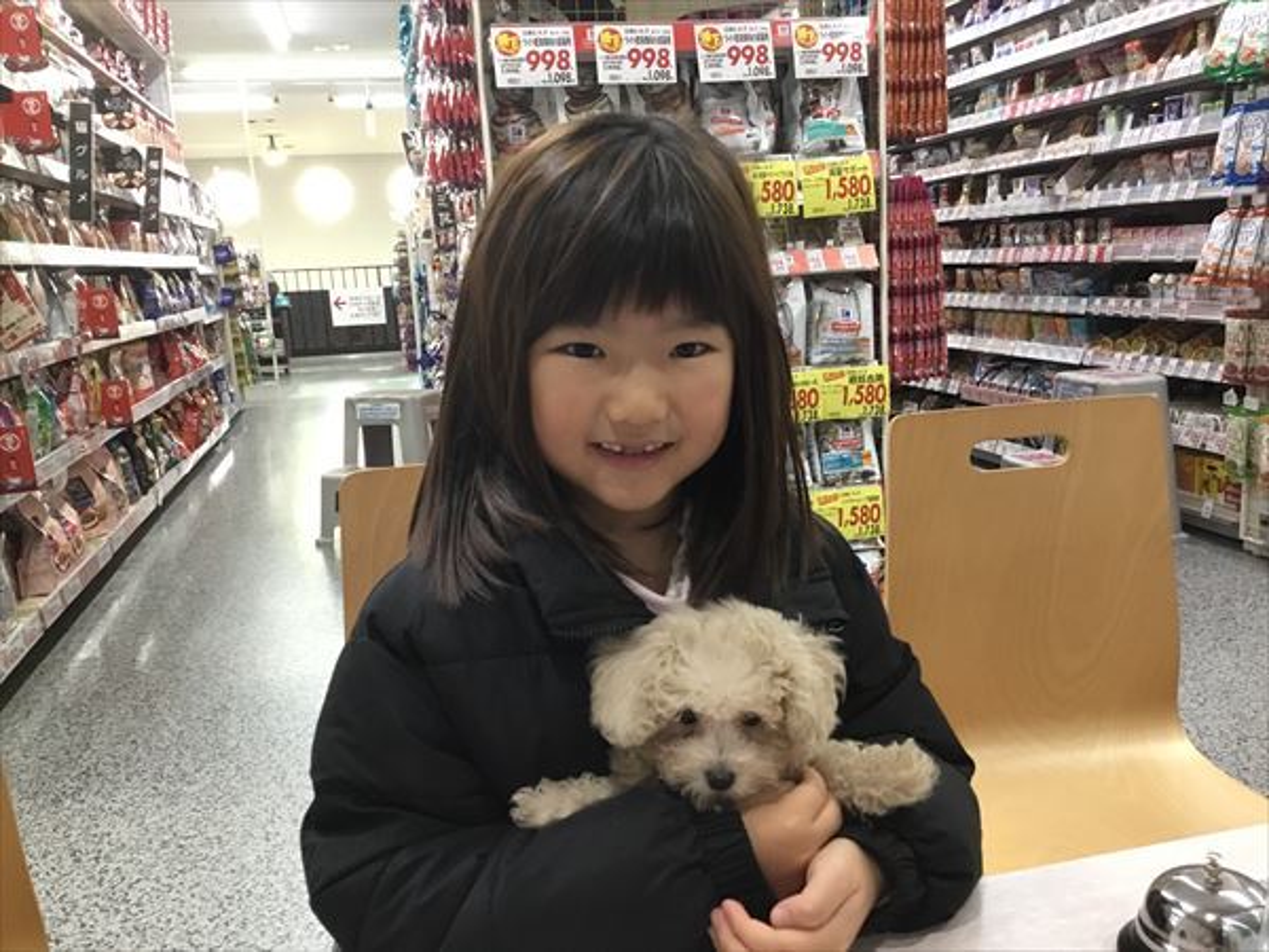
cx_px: 634
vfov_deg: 45.4
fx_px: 1136
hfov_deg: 58.4
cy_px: 476
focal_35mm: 31
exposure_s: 1/30
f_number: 2.4
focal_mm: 3.3
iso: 125
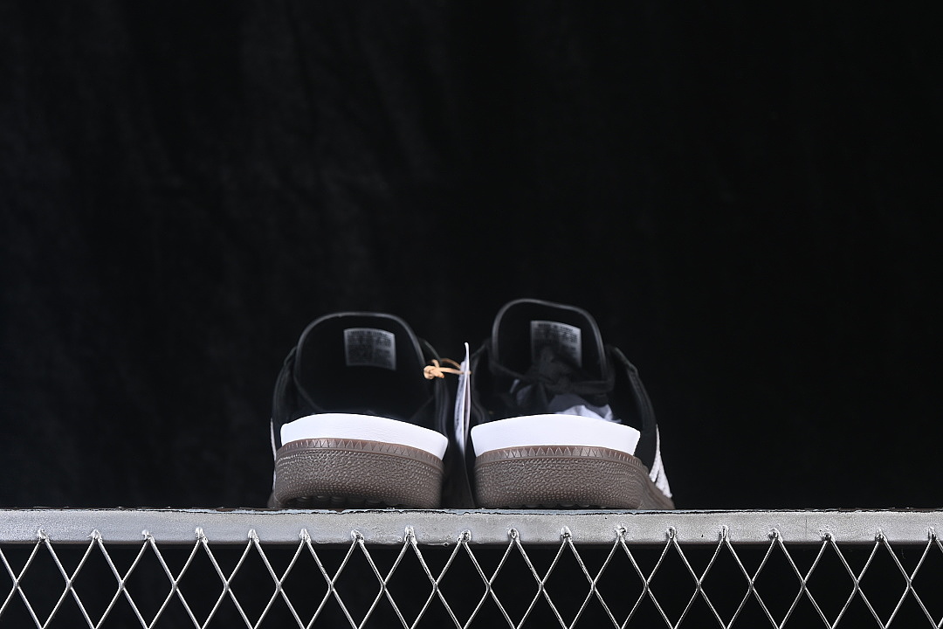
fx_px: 1964
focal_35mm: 75
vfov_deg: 18.2
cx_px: 472
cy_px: 314
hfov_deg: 27.0
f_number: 6.3
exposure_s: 1/60
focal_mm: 50
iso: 160
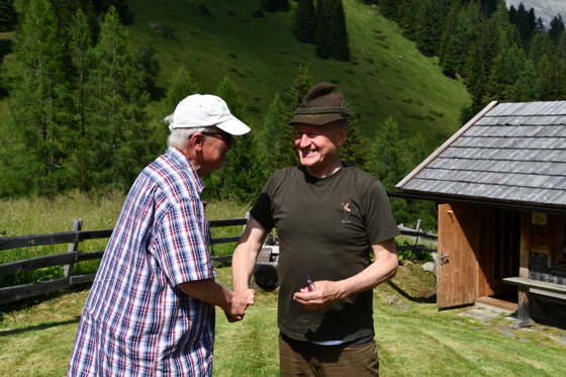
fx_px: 754
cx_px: 283
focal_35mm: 48
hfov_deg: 41.1
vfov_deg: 28.1
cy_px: 188
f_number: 9
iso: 100
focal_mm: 32
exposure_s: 1/320
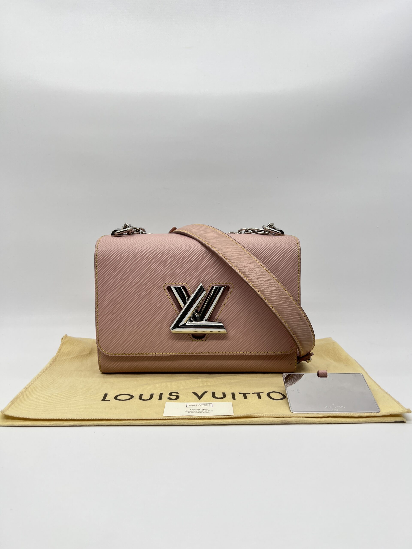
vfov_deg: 67.3
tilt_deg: -8.4
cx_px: 206
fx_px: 413
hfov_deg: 53.1
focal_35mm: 26
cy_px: 274
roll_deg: -0.3
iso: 40
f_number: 1.5
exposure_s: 1/228
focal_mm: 5.7
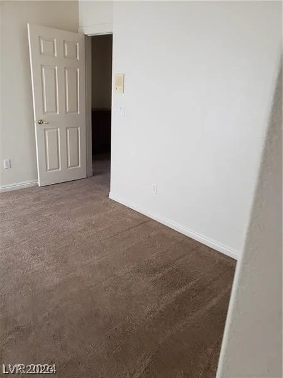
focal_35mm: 26
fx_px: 283
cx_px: 142
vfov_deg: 67.3
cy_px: 189
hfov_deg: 53.1
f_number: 2.4
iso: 400
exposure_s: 1/60
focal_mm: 4.3
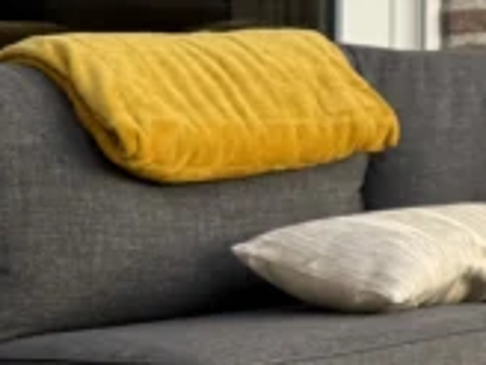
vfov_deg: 9.8
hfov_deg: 10.9
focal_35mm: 150
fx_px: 2106
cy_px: -3
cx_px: 1206
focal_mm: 6.76
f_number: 1.78
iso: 100
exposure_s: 1/780
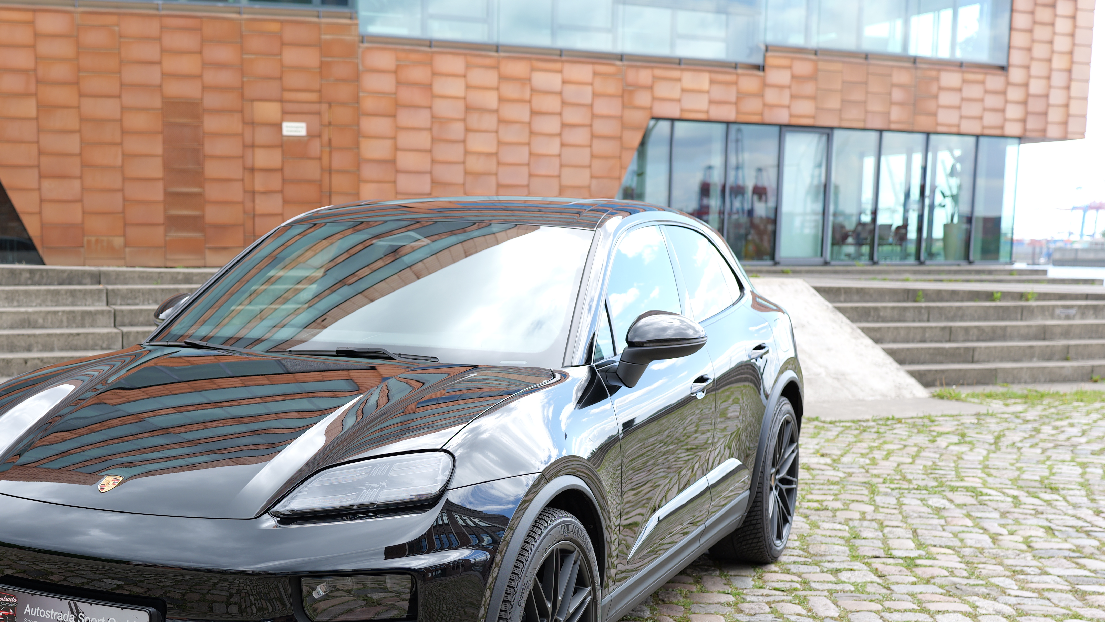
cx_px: 384
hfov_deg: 40.2
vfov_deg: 23.1
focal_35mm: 51
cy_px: 507
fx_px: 1494
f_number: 3.5
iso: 100
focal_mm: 35
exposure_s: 1/200
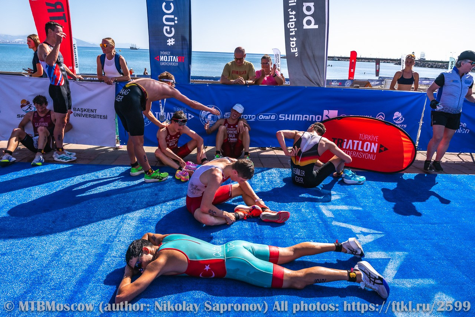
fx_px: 330
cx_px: 238
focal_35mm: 25
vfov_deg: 51.3
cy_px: 158
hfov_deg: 71.5
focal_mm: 25
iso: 320
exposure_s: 1/1600
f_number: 7.1
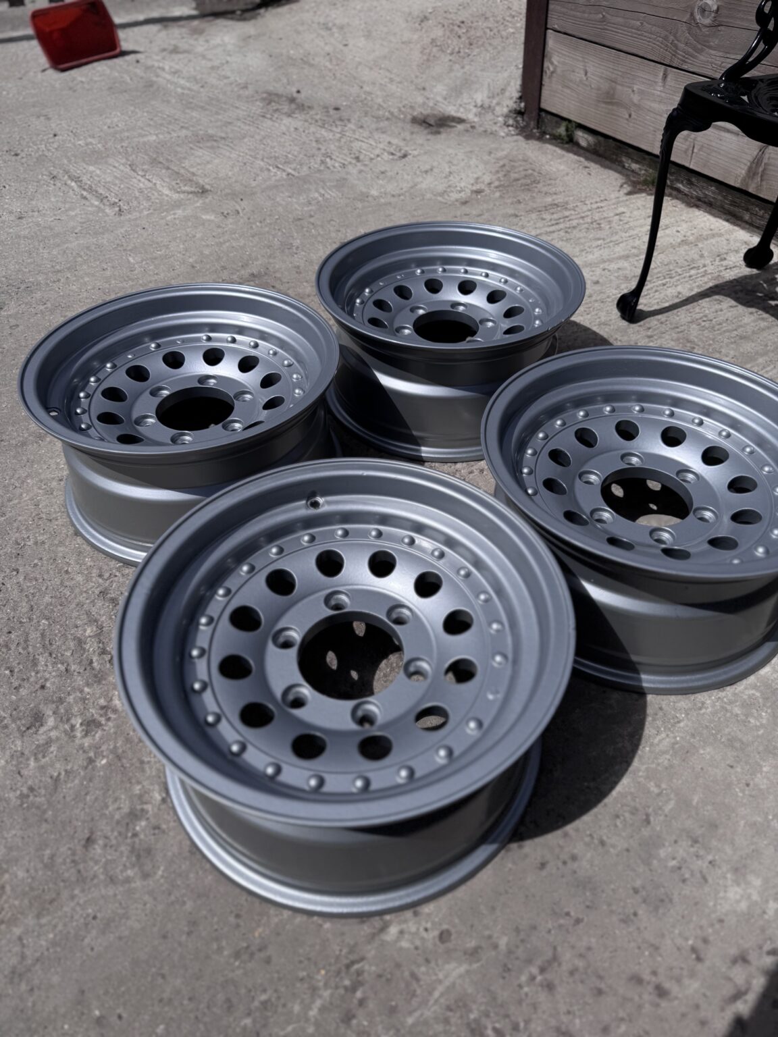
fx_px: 719
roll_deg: -0.3
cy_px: 518
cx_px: 389
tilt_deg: -43.1
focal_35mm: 24
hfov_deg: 56.8
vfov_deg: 71.6
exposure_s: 1/12346
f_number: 1.78
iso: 80
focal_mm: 6.76
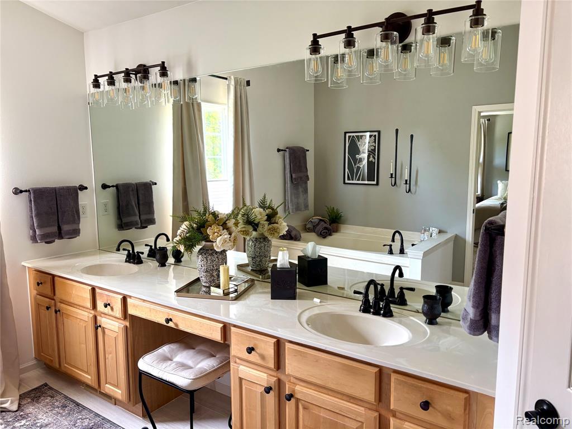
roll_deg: +1.0
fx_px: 430
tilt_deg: -8.0
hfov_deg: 67.3
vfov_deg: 53.1
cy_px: 214
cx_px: 286
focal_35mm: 26
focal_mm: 5.96
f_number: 1.6
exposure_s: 1/60
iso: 125
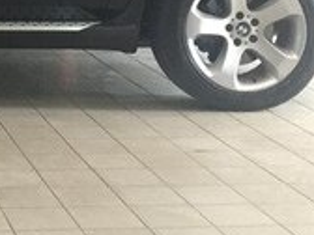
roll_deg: -0.6
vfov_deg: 12.2
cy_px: -146
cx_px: -110
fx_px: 1034
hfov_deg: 16.2
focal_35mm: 114
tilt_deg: -2.2
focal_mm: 4.15
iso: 320
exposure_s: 1/33
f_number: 2.2
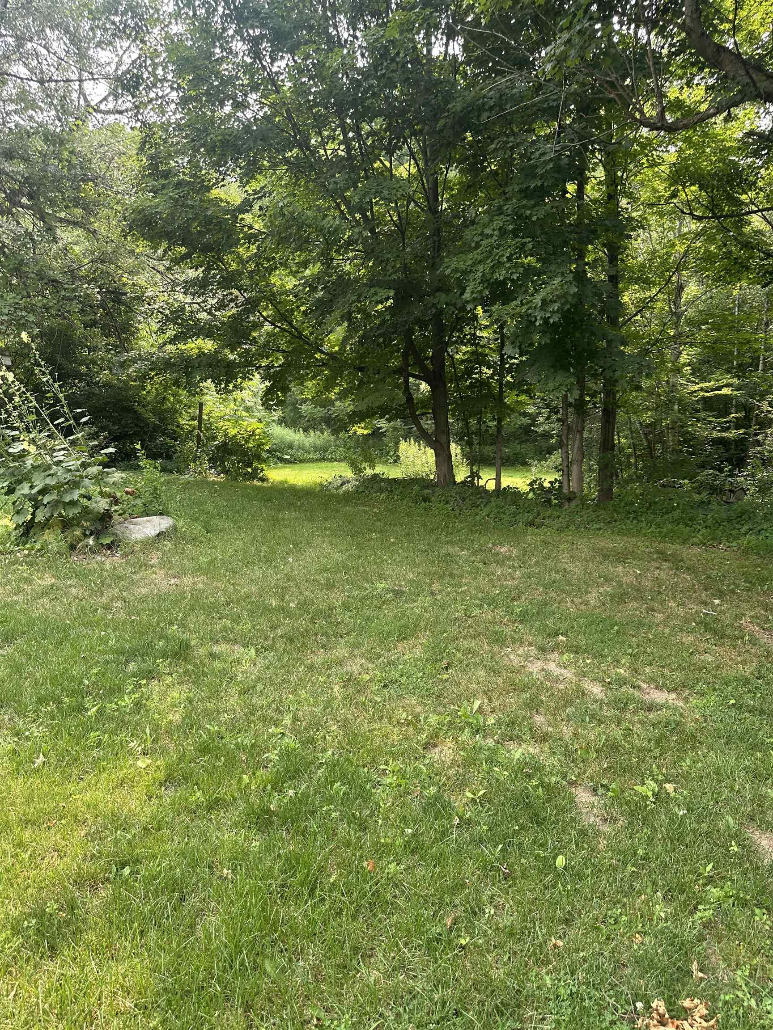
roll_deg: -0.9
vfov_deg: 71.6
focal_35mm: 24
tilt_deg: -7.7
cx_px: 386
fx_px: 715
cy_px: 515
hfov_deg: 56.8
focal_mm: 6.86
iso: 80
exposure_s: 1/393
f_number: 1.78
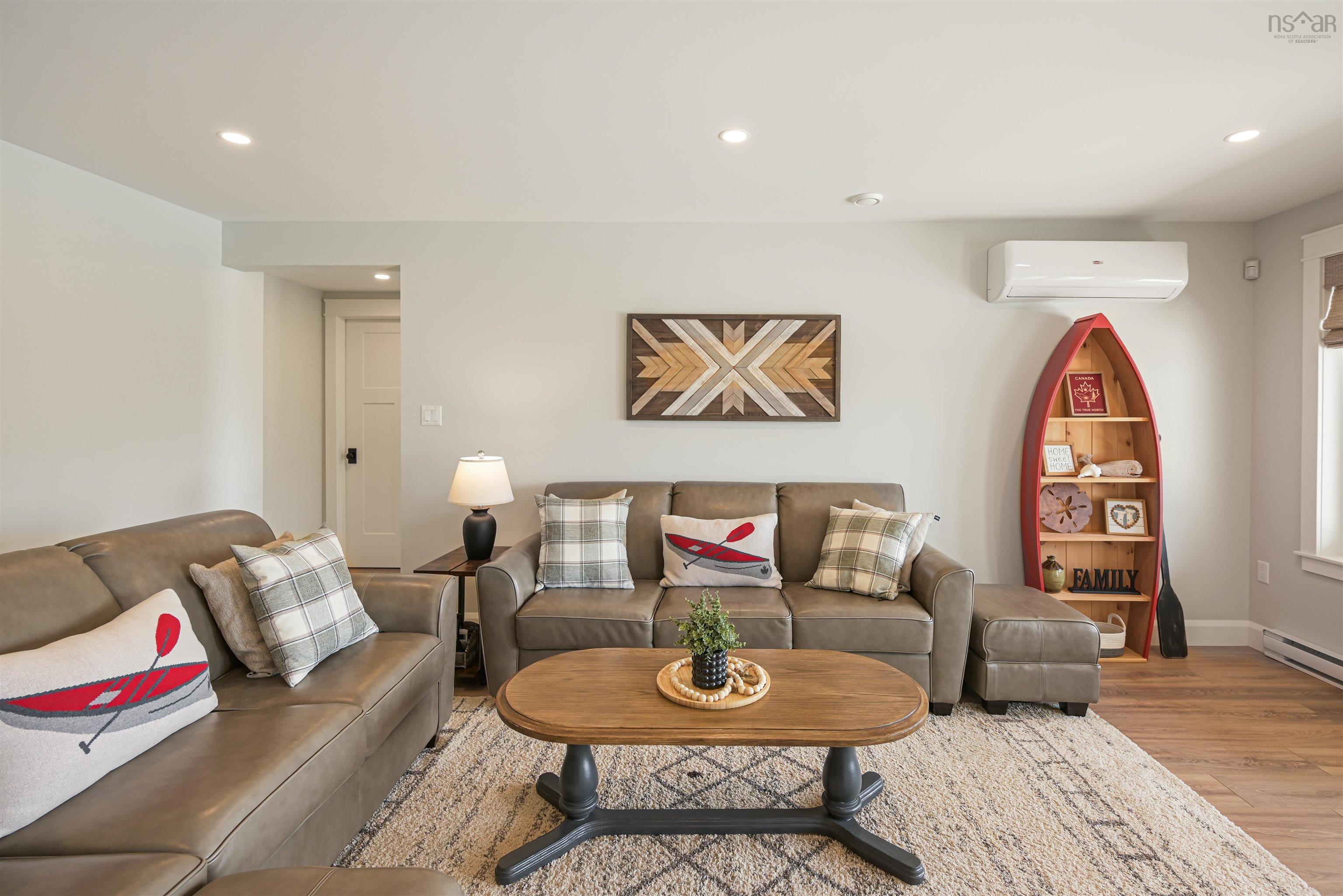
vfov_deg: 72.1
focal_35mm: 16
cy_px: 448
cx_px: 672
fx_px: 616
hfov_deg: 95.0
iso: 320
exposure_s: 1/100
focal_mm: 16.5
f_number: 5
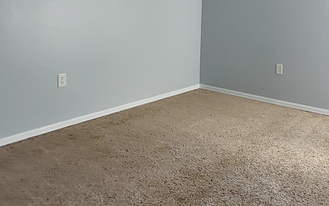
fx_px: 314
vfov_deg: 34.8
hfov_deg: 53.4
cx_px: 237
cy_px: 32
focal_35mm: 35
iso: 64
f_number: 2.2
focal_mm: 1.74
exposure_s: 1/120
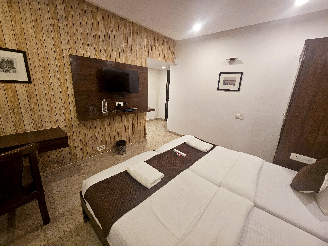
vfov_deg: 89.9
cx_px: 164
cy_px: 123
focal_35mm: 13
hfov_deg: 106.2
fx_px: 123
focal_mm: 2.2
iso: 320
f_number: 2.2
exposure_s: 1/50
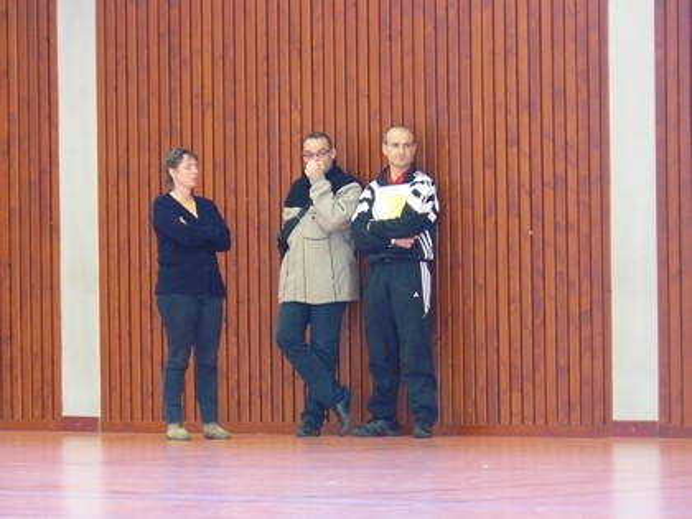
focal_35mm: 264
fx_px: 5278
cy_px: 260
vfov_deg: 5.6
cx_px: 346
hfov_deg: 7.5
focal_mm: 44
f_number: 3.3
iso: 200
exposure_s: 1/20
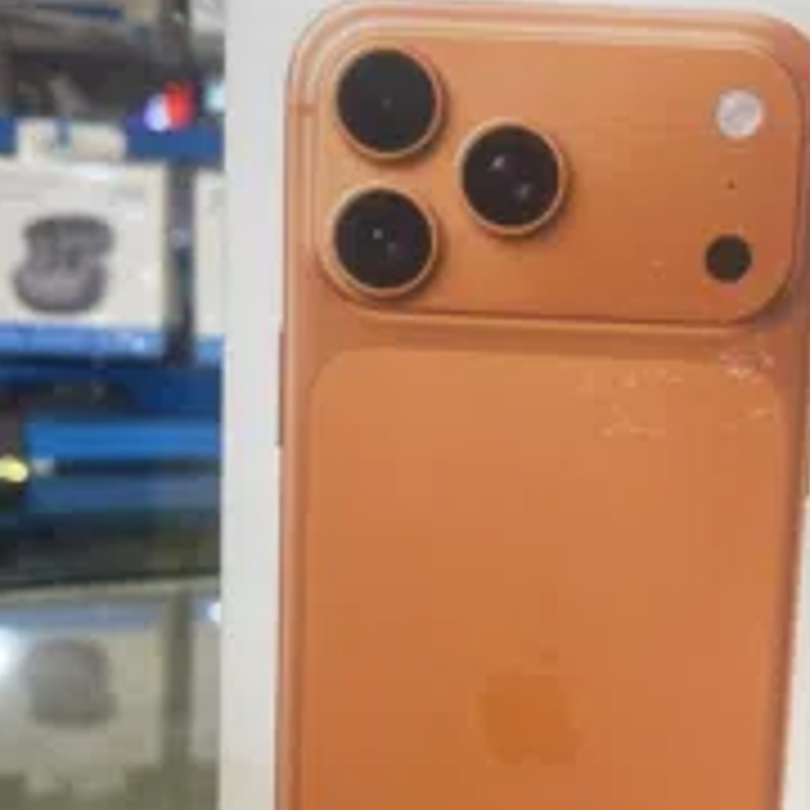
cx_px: 531
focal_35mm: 49
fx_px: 1297
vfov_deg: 34.6
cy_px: 477
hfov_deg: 34.4
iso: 80
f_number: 1.6
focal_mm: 5.1
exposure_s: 1/120
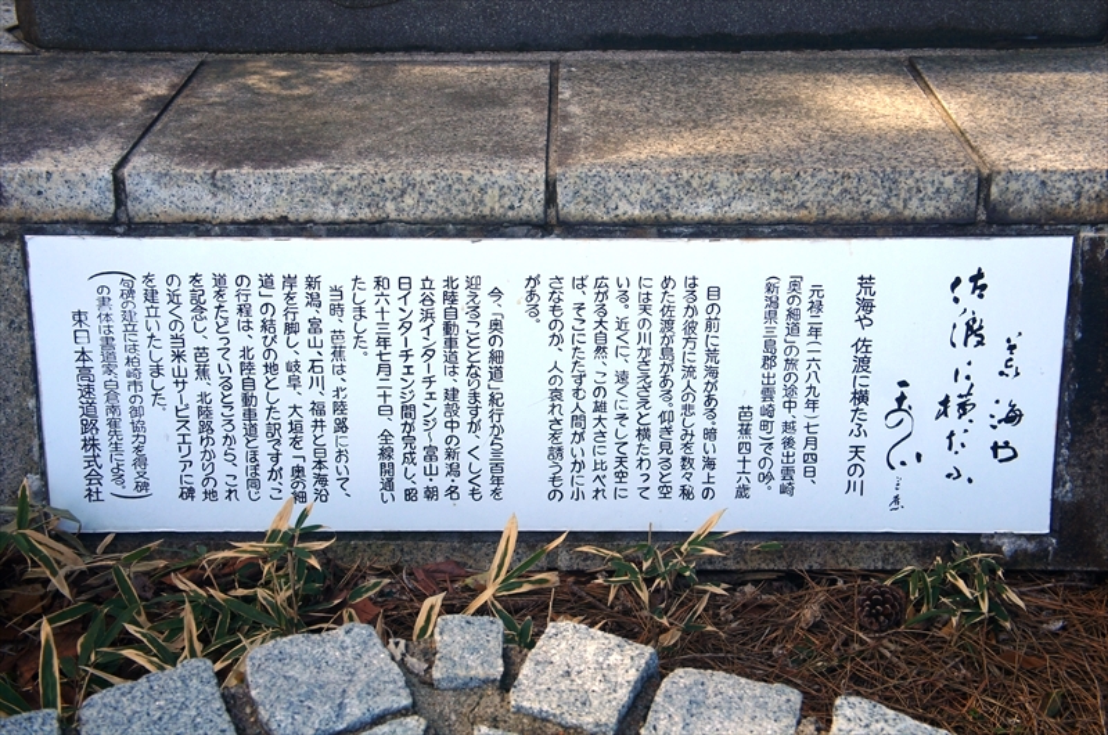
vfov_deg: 29.8
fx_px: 1383
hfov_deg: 43.7
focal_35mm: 45
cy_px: 368
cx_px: 554
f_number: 6.3
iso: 200
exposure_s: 1/320
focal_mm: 30
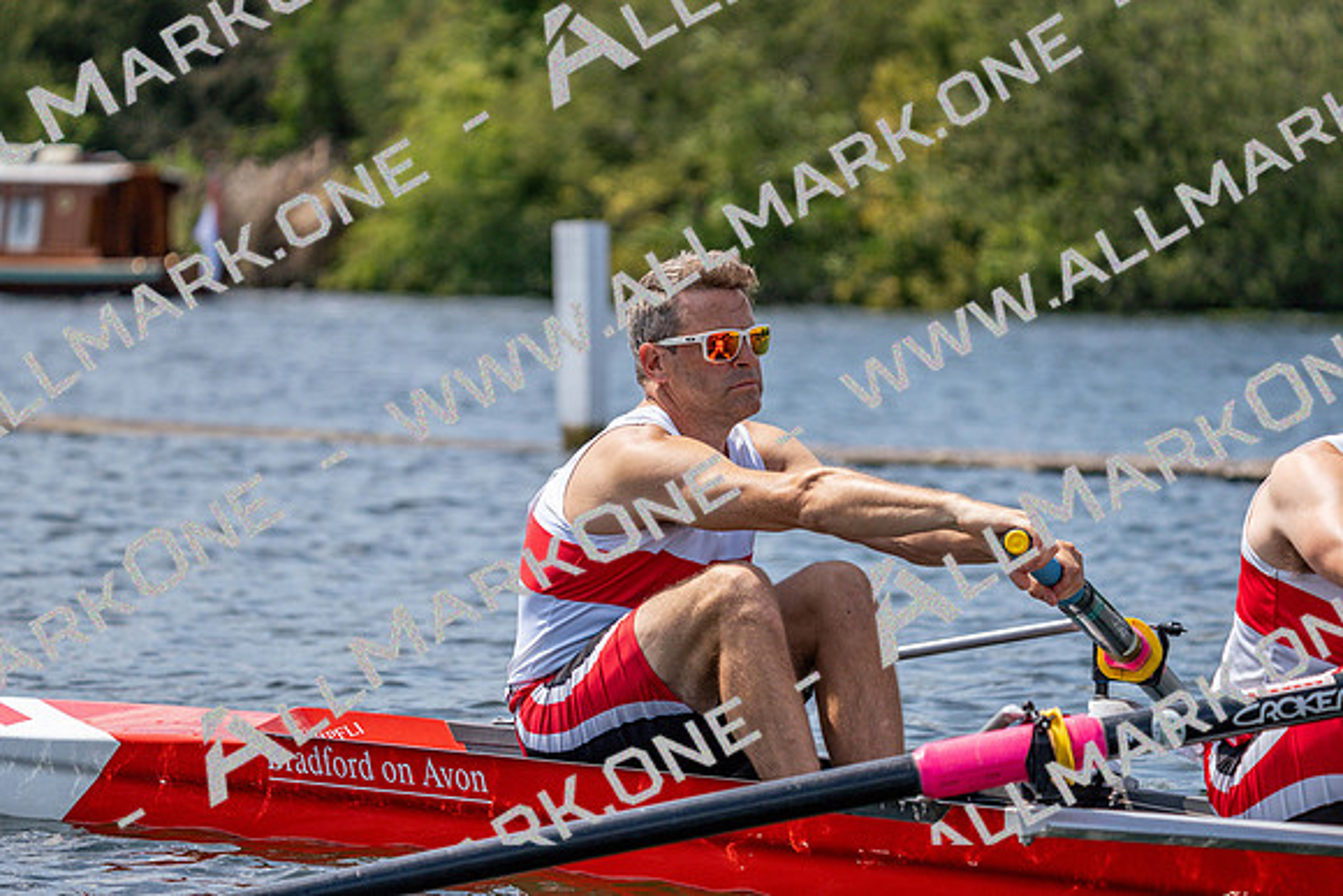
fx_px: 7463
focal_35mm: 200
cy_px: 448
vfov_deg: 6.9
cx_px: 672
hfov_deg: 10.3
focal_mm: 200
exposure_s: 1/2000
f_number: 5.6
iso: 320
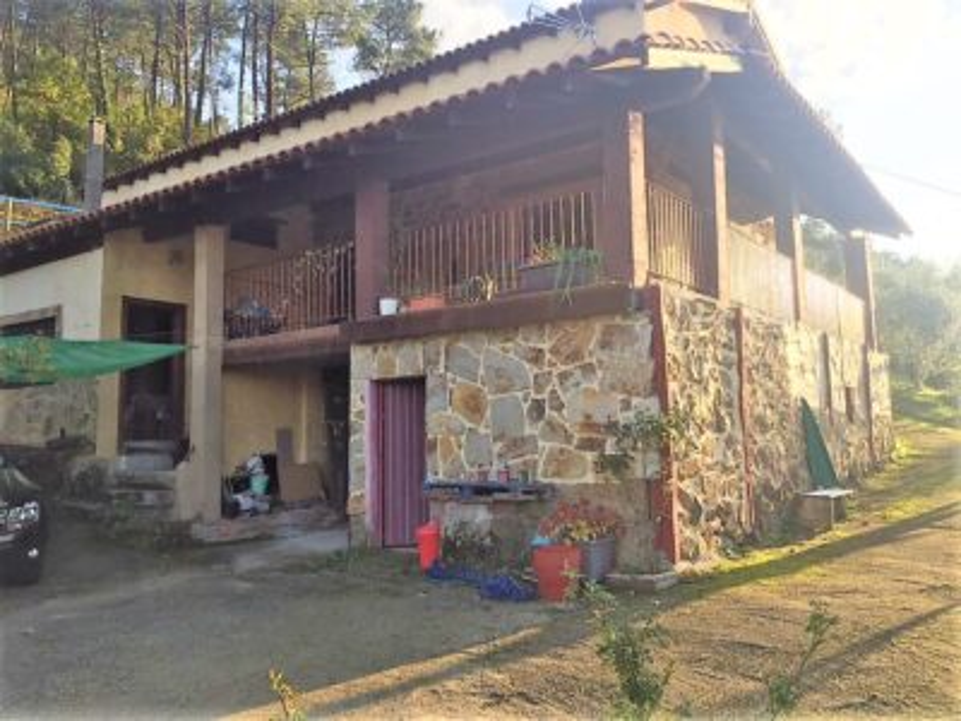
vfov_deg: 48.2
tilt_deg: +10.2
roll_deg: +0.3
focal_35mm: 29
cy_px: 360
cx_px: 480
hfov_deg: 61.7
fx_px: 805
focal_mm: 4.15
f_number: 2.2
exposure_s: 1/356
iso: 32
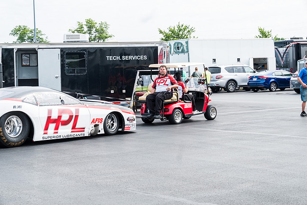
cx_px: 154
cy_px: 102
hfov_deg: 26.0
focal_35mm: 78
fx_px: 665
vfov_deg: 17.5
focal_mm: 52
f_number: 9
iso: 400
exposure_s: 1/200
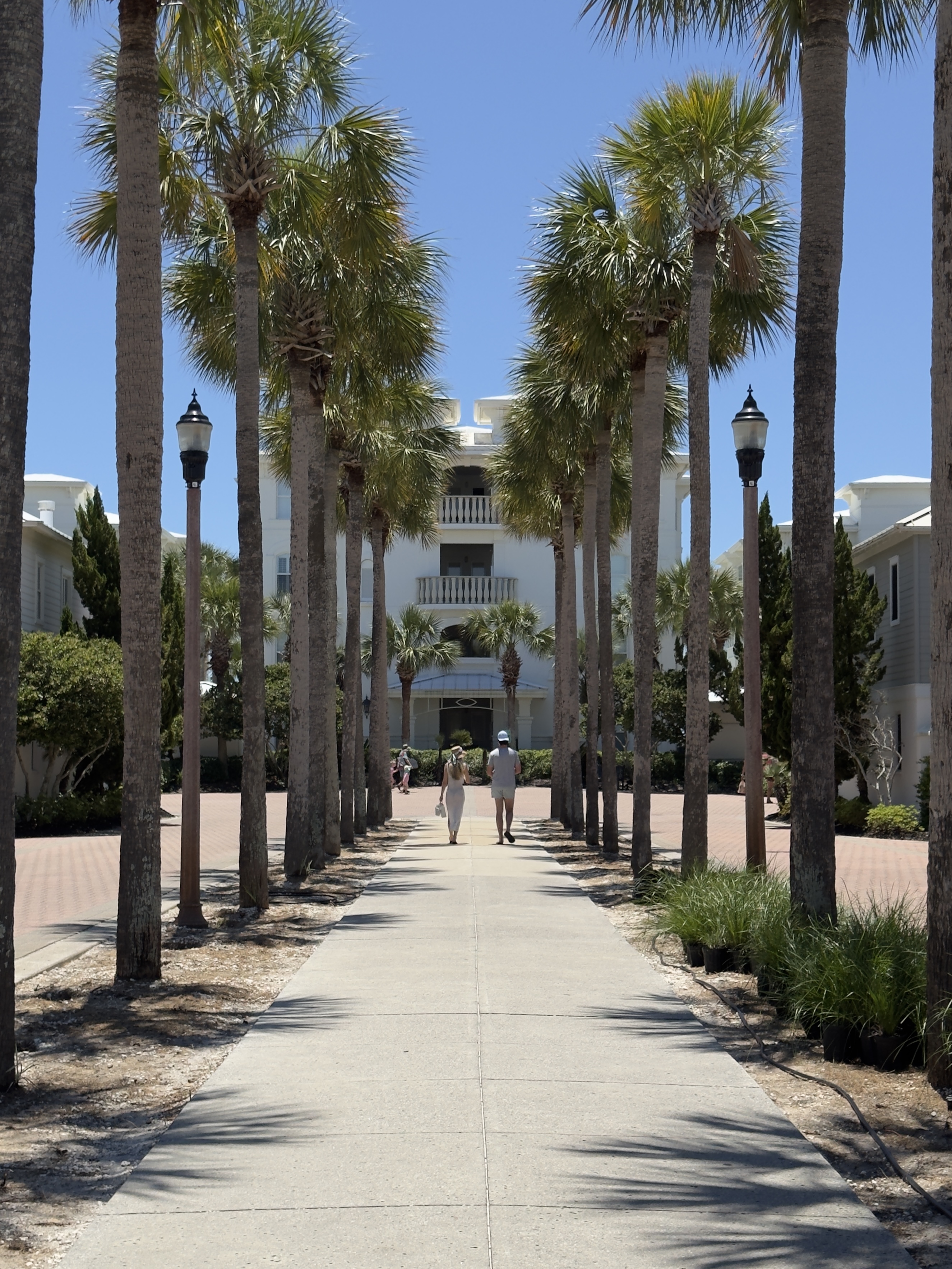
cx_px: 476
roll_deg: +1.0
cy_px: 634
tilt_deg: +0.7
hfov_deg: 30.3
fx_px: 1760
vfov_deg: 39.7
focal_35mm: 48
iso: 64
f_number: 1.78
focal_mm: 6.76
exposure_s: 1/4608
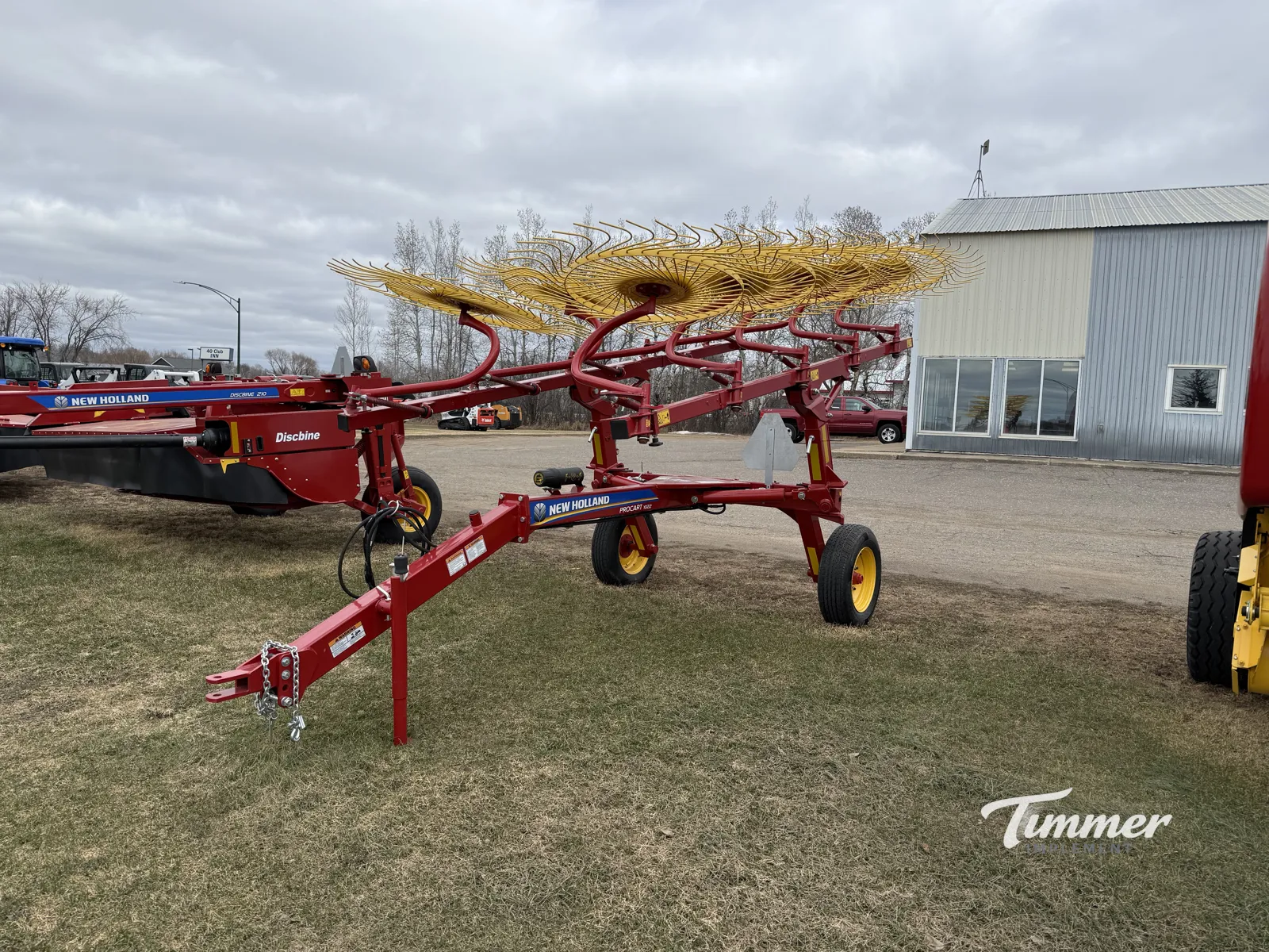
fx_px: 880
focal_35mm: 24
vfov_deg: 56.8
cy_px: 476
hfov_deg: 71.6
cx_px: 634
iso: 80
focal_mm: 6.76
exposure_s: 1/4405
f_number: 1.78
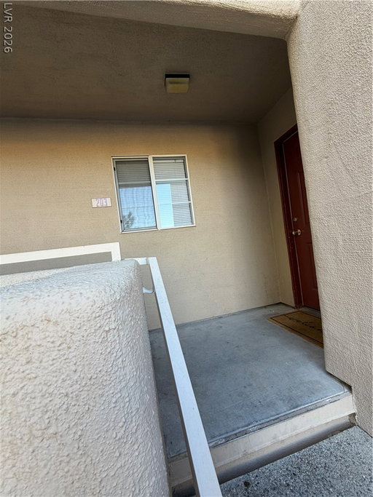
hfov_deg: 85.7
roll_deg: +7.5
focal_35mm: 14
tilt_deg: +1.0
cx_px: 186
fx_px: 201
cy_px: 248
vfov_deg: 102.1
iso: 80
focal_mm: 2.22
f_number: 2.2
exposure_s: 1/121
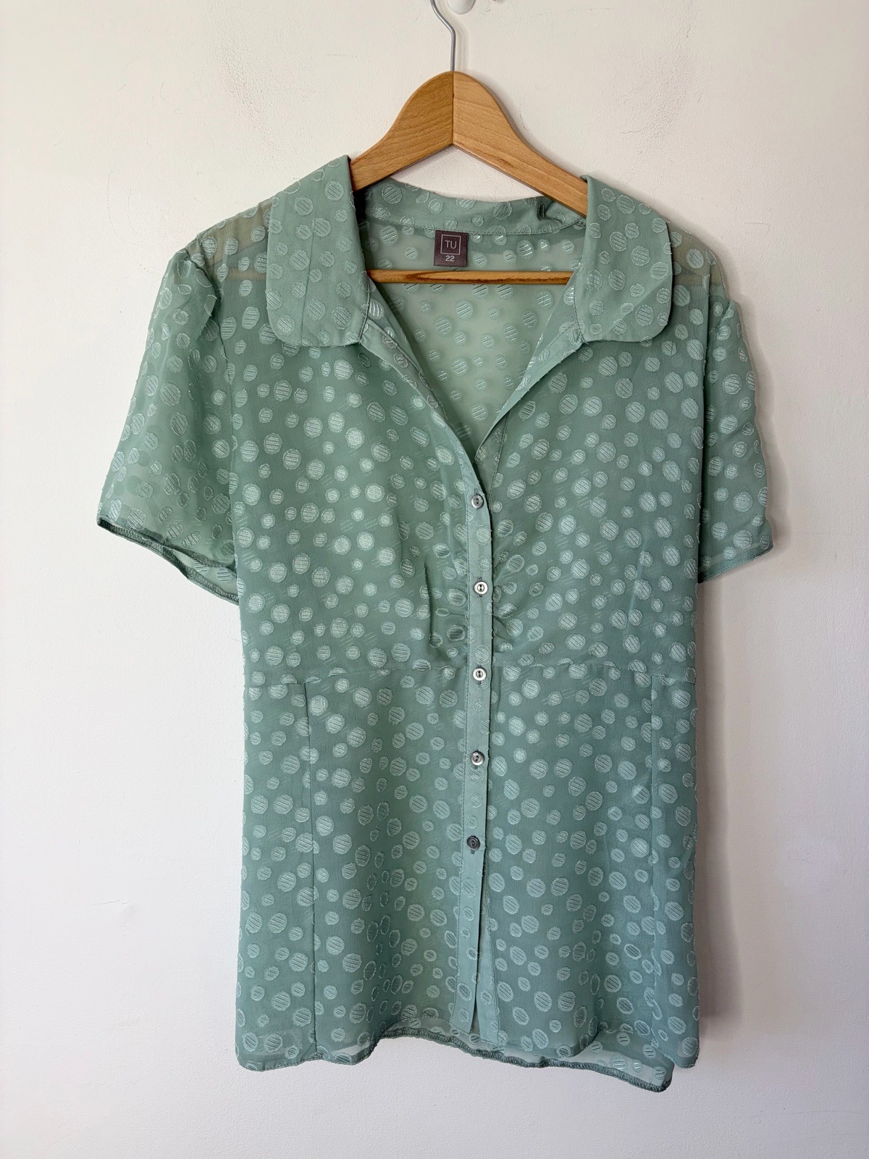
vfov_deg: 67.3
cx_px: 434
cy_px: 580
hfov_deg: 53.1
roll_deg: -0.8
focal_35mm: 26
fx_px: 870
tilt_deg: -6.7
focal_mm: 5.96
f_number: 1.6
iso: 50
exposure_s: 1/119
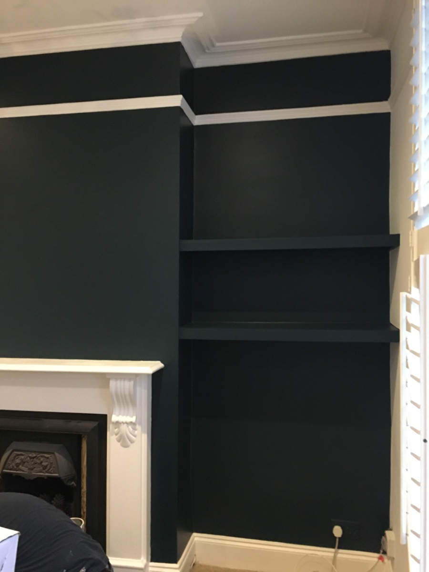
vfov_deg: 61.7
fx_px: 479
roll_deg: +0.1
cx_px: 214
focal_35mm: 29
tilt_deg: +0.3
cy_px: 286
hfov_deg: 48.2
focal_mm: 4.15
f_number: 2.2
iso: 250
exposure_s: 1/17
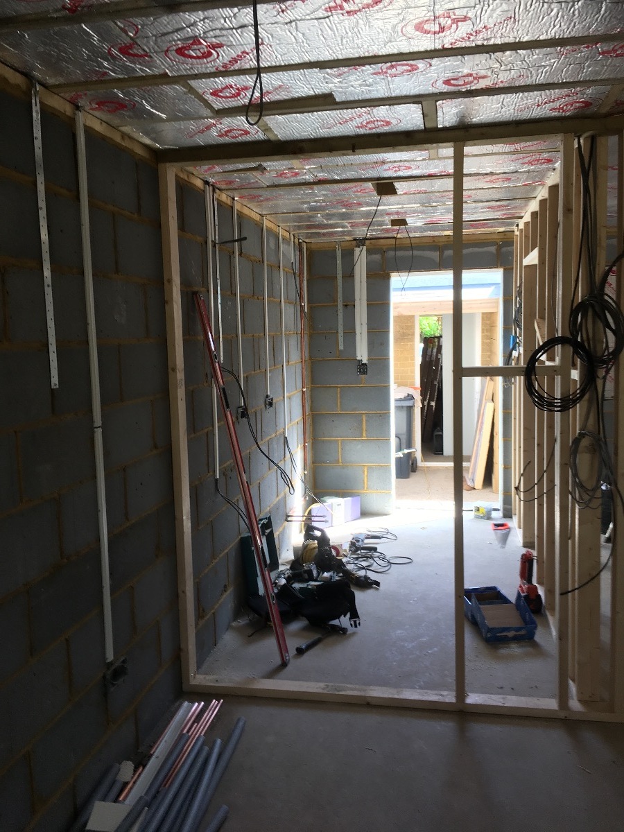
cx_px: 312
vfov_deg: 61.7
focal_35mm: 29
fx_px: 697
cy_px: 416
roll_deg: +0.8
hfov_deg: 48.2
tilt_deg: -3.1
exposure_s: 1/50
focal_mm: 4.15
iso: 25
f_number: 2.2
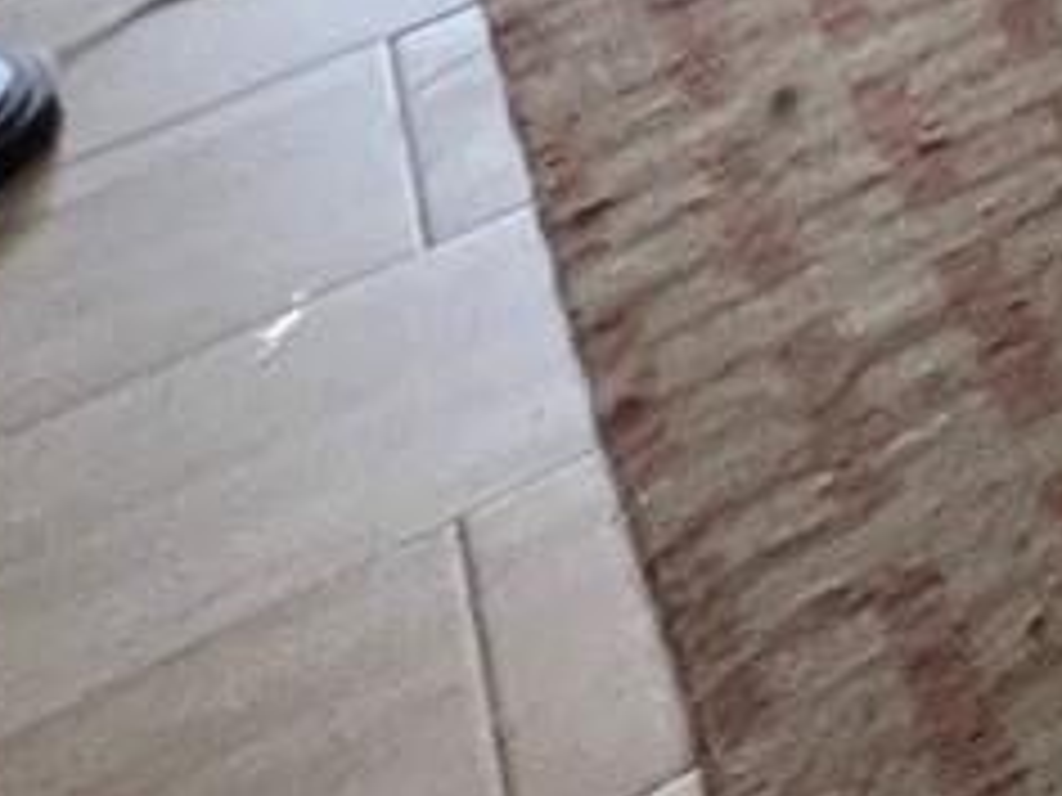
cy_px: -1601
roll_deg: +3.1
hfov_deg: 11.0
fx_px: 2700
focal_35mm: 88
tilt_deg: -9.2
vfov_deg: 10.9
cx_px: 3316
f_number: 1.8
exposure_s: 1/60
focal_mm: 1.57
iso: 400
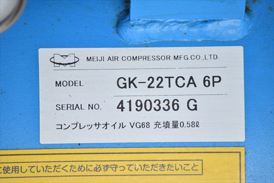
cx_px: 137
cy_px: 92
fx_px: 3084
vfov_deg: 3.4
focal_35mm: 405
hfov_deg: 5.1
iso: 1250
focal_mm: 270
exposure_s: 1/1600
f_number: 6.3
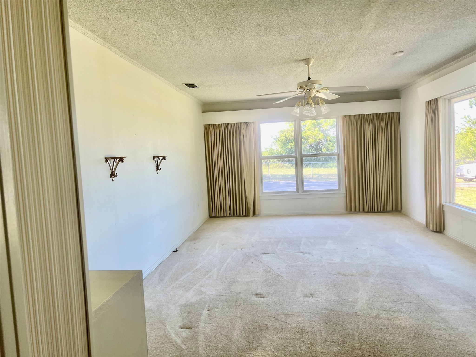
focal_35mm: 26
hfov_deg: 67.3
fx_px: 358
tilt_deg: -4.1
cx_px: 238
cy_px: 178
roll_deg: +3.2
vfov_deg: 53.1
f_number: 1.5
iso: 40
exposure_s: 1/121
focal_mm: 5.7
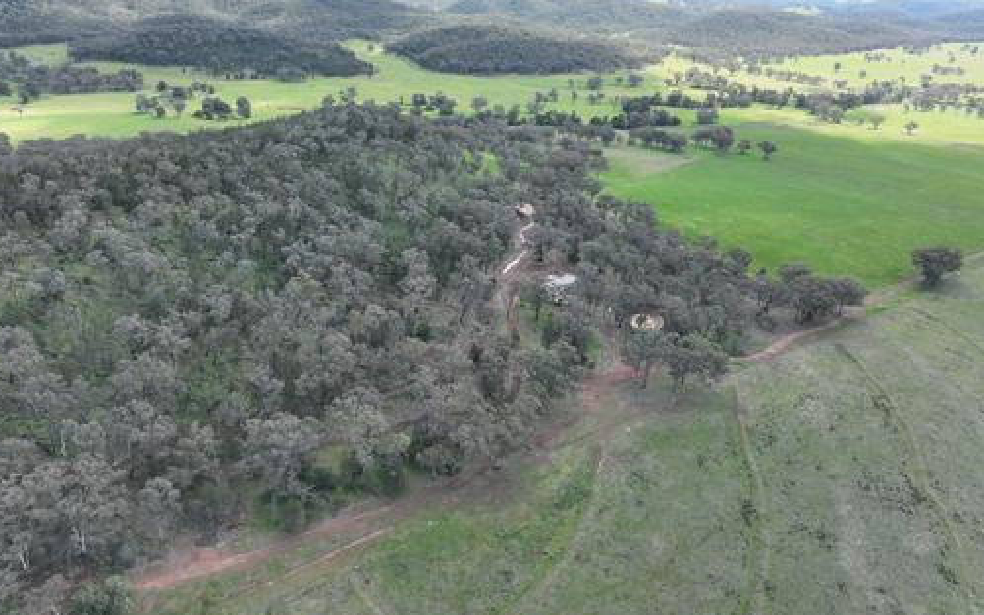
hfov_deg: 70.4
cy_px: 267
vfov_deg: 47.5
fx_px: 697
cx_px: 489
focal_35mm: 26
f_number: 2.8
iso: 420
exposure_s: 1/1250
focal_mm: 12.29
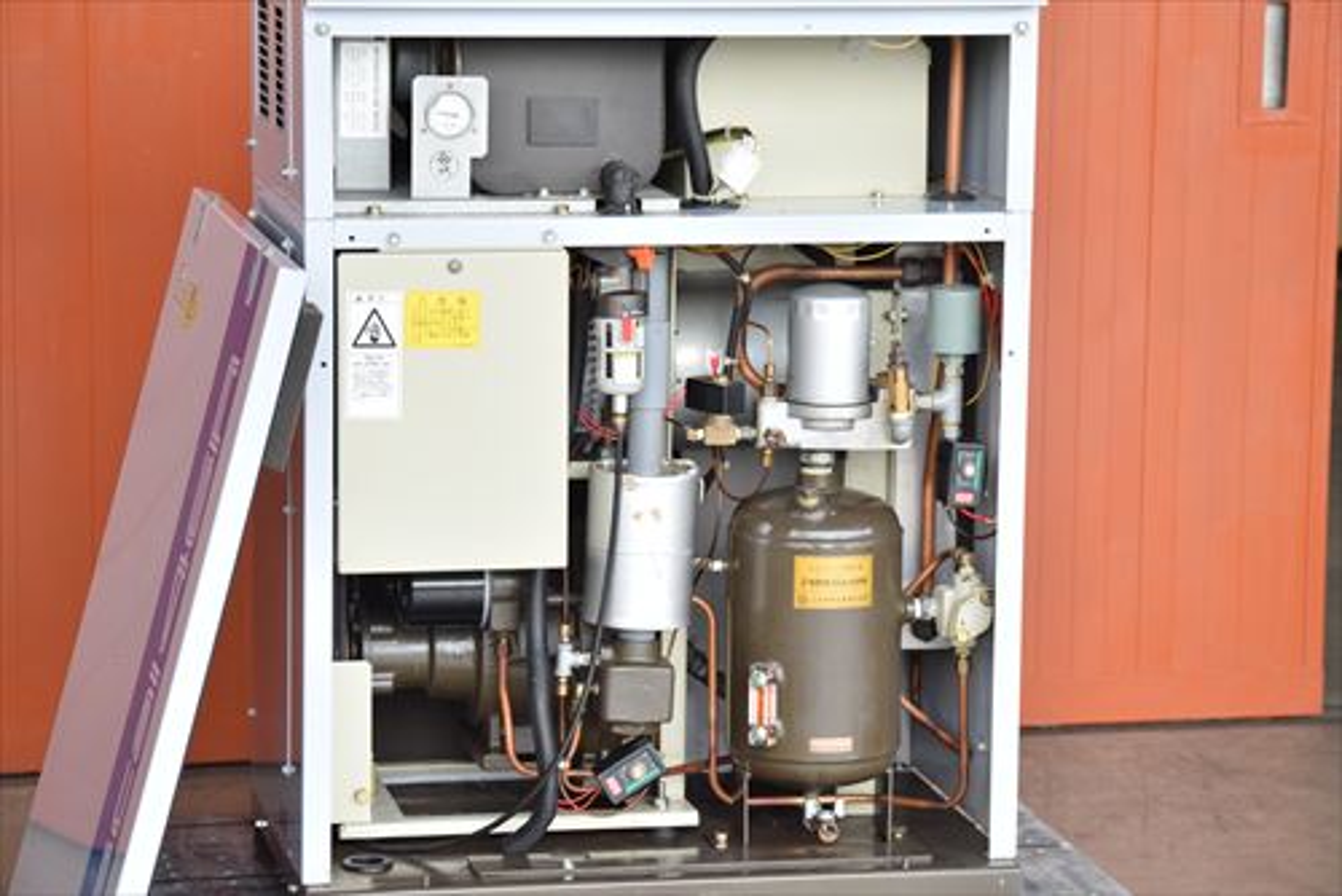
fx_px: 4476
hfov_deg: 17.1
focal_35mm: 120
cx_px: 671
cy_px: 448
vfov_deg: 11.4
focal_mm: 80
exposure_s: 1/320
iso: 1250
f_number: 6.3
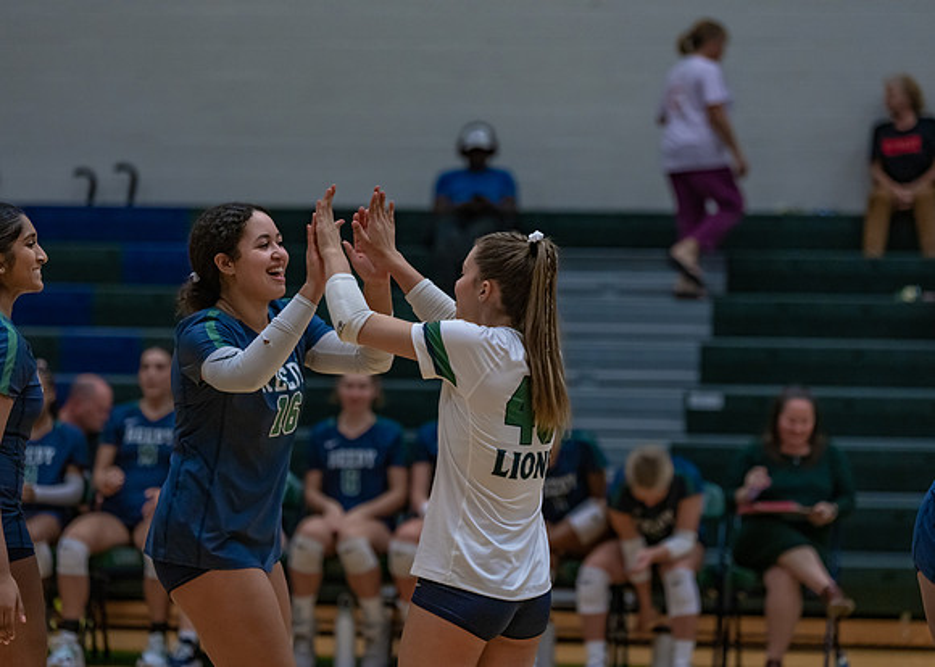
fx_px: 3589
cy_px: 334
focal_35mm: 135
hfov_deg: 14.8
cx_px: 468
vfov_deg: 10.6
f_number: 2.8
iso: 2500
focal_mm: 129
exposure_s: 1/1000
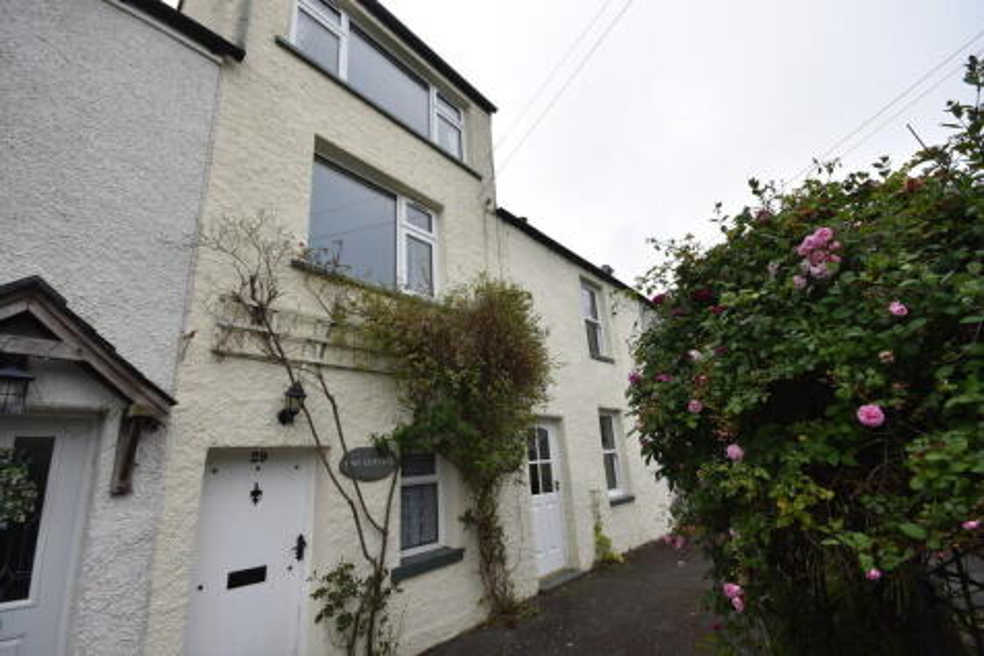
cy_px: 328
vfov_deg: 77.3
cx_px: 492
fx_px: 410
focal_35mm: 15
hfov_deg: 100.4
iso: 220
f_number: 8
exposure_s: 1/500
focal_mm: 10
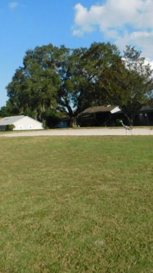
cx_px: 99
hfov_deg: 34.4
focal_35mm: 34
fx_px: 246
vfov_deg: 58.0
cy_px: 136
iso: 125
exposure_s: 1/500
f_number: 6
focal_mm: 4
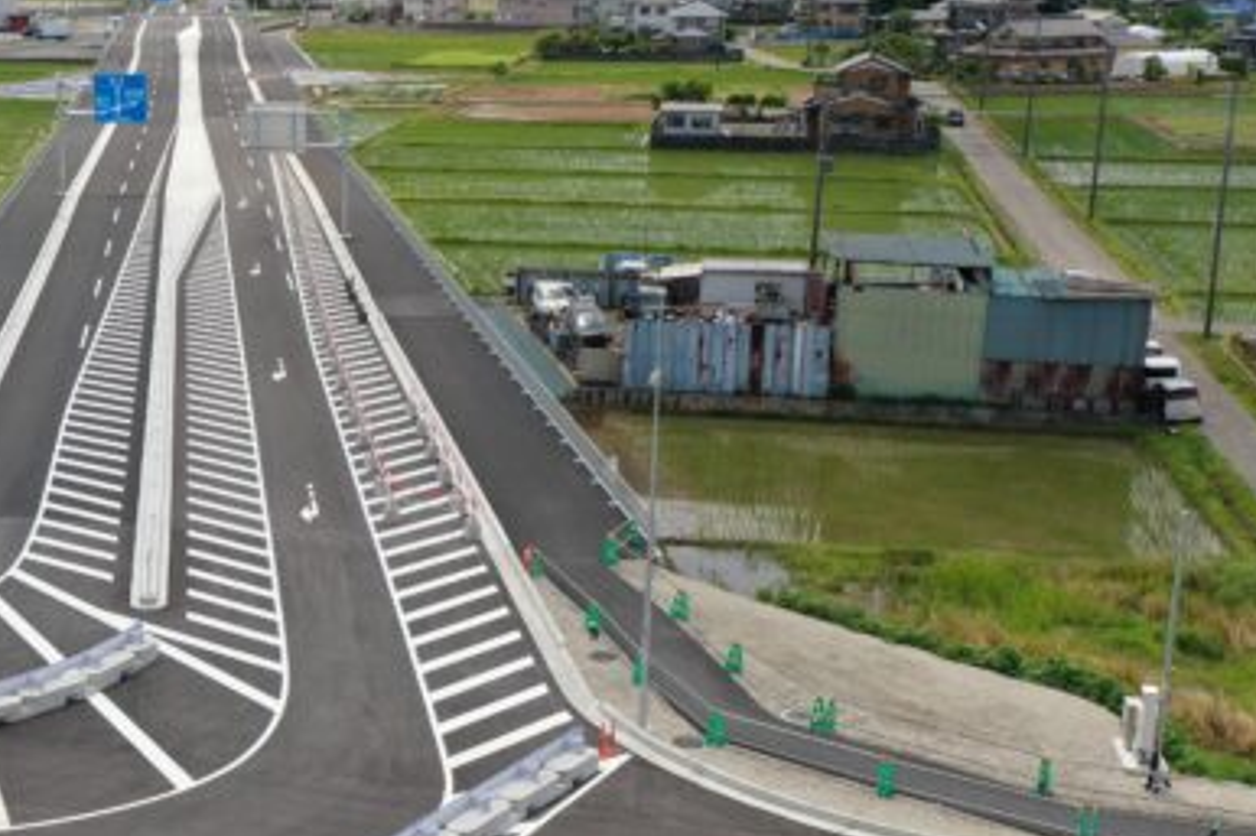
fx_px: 2023
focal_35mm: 58
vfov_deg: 23.3
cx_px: 234
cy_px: 470
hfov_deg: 33.4
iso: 100
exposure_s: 1/500
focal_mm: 10.26
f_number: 6.3
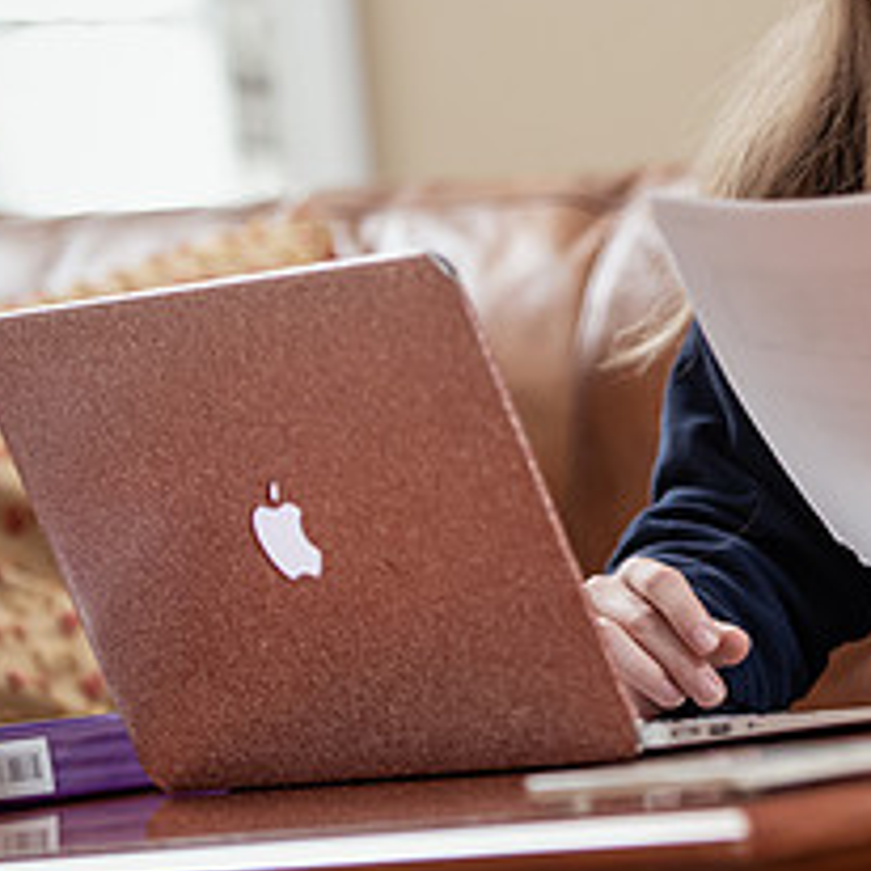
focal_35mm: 244
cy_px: 159
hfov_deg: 7.2
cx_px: 824
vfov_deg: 7.2
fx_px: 6946
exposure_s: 1/200
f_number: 2.8
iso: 800
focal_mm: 102
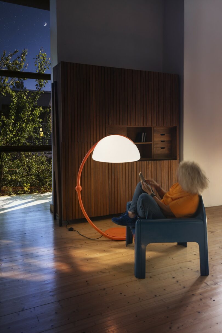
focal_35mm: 31
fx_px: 287
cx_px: 111
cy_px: 166
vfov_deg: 60.3
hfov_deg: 42.3
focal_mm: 31
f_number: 9
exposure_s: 1/6
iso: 100
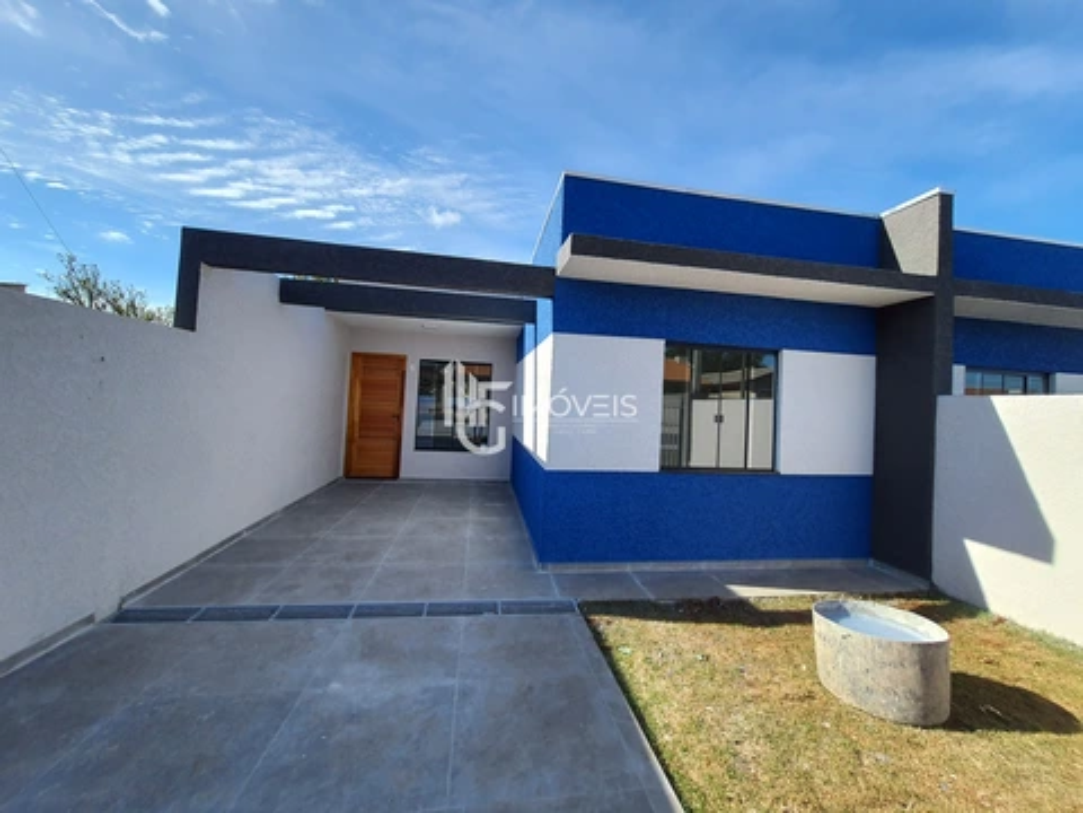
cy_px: 406
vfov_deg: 89.9
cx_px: 542
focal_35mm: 13
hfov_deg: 106.2
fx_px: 407
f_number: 2.2
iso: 50
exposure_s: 1/1010
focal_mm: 1.74
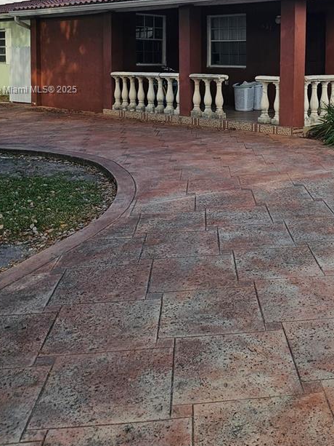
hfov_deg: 31.3
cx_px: 271
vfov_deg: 40.4
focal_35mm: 45
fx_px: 579
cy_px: 90
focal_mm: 6.3
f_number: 1.7
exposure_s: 1/460
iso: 20
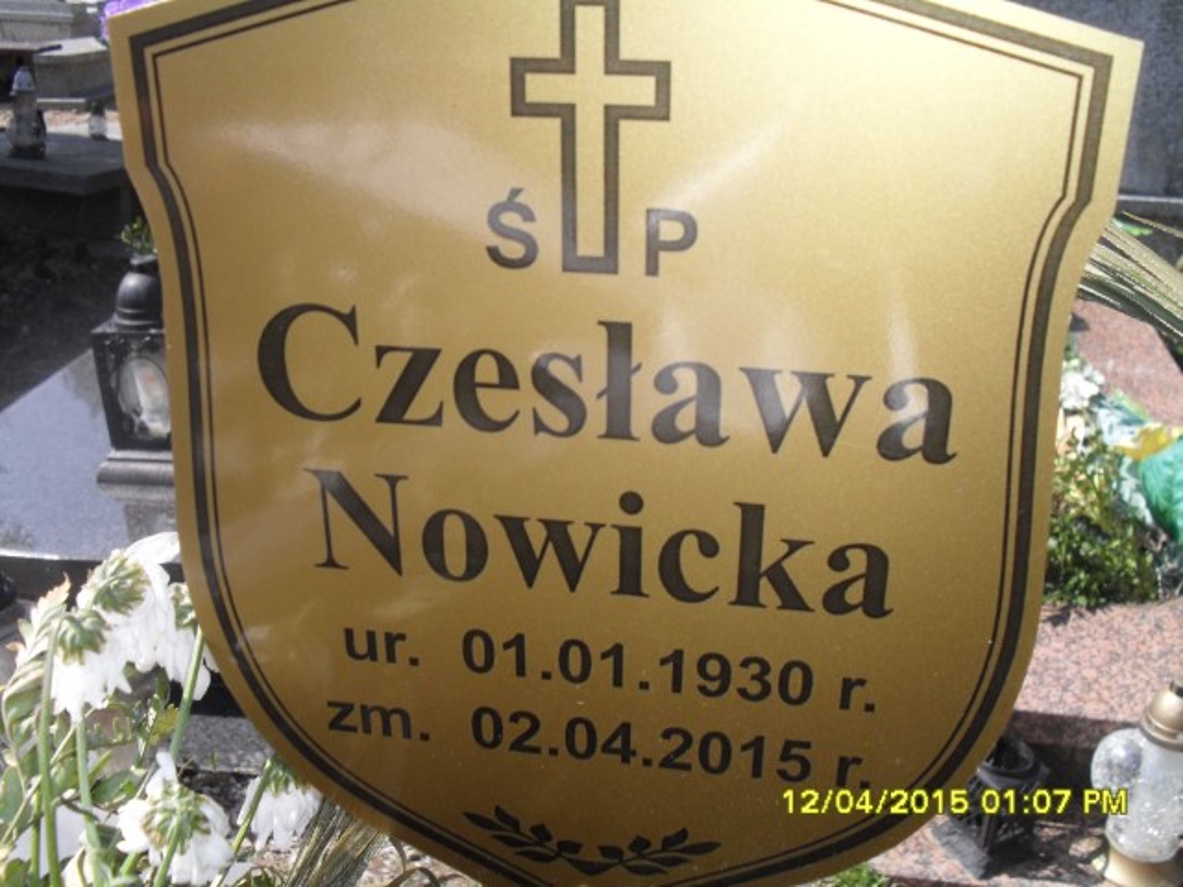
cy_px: 444
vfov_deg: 40.7
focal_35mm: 35
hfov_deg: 52.6
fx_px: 1196
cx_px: 592
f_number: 3.2
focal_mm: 6.3
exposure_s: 1/500
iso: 100
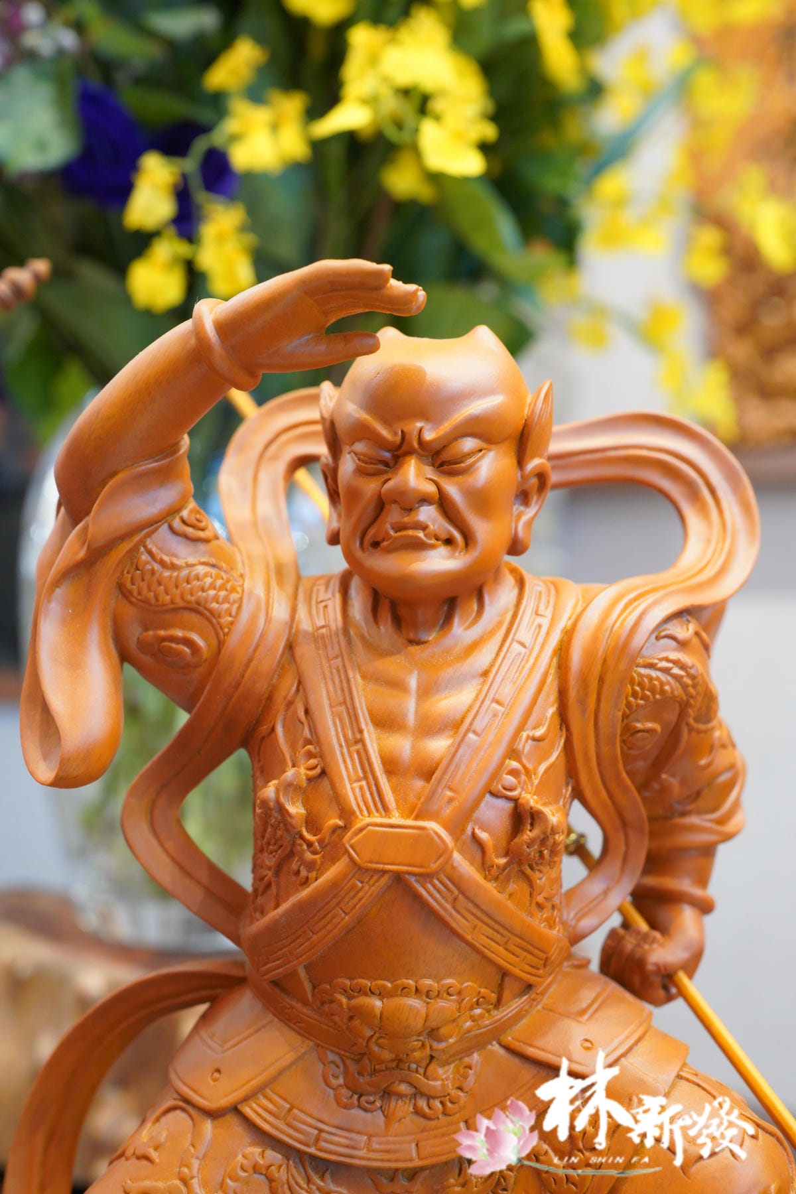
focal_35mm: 35
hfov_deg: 37.9
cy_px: 597
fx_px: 1161
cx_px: 398
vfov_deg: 54.4
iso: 3200
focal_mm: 35
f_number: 6.3
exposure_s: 1/40
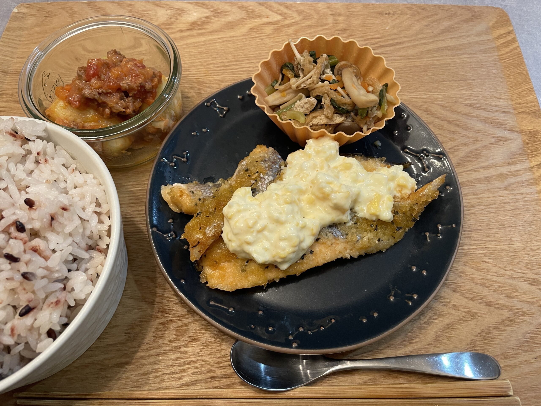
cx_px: 270
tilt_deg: -63.8
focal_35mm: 26
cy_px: 203
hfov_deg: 67.3
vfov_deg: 53.1
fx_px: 406
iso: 125
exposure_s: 1/60
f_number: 1.6
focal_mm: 4.2
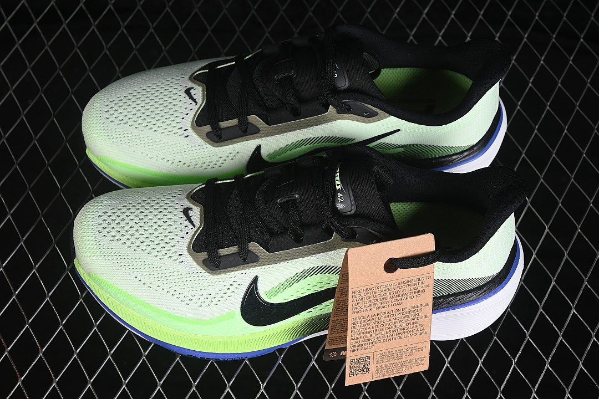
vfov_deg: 18.2
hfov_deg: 27.0
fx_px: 1248
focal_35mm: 75
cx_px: 300
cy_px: 200
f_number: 7.1
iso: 160
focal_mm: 50
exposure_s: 1/80
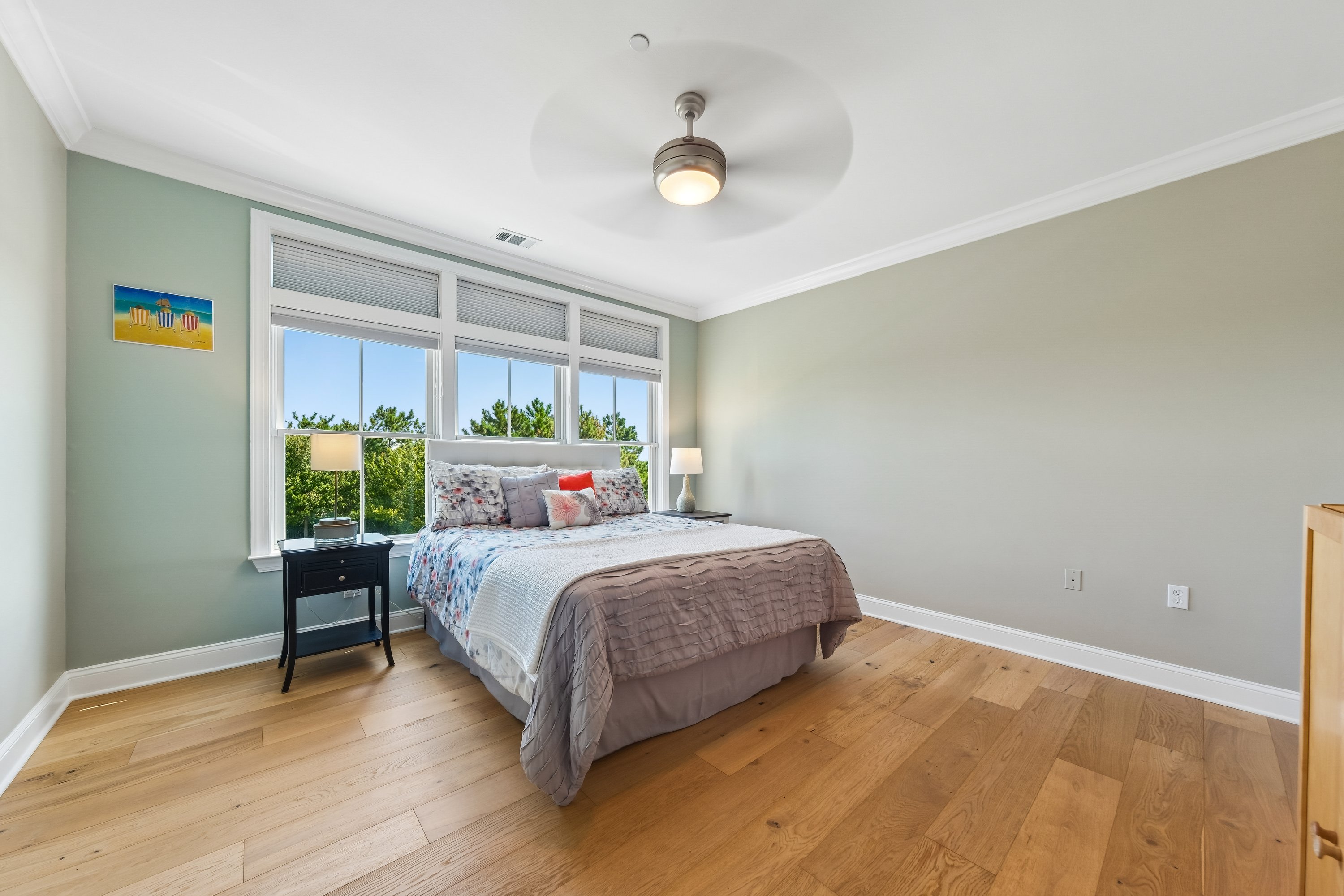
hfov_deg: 112.6
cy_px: 448
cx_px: 672
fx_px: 448
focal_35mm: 12
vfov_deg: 90.0
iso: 160
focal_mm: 8
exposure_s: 1/15
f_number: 8
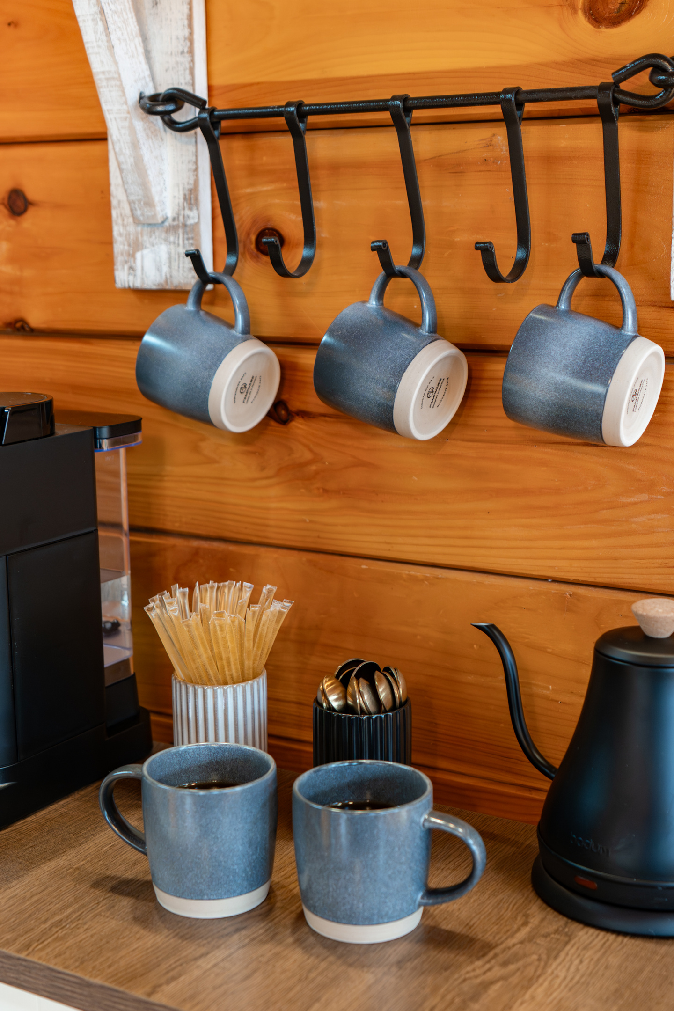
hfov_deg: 26.0
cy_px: 506
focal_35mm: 52
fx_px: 1460
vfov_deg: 38.2
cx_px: 337
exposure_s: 1/125
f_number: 2.8
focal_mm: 35
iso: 1000
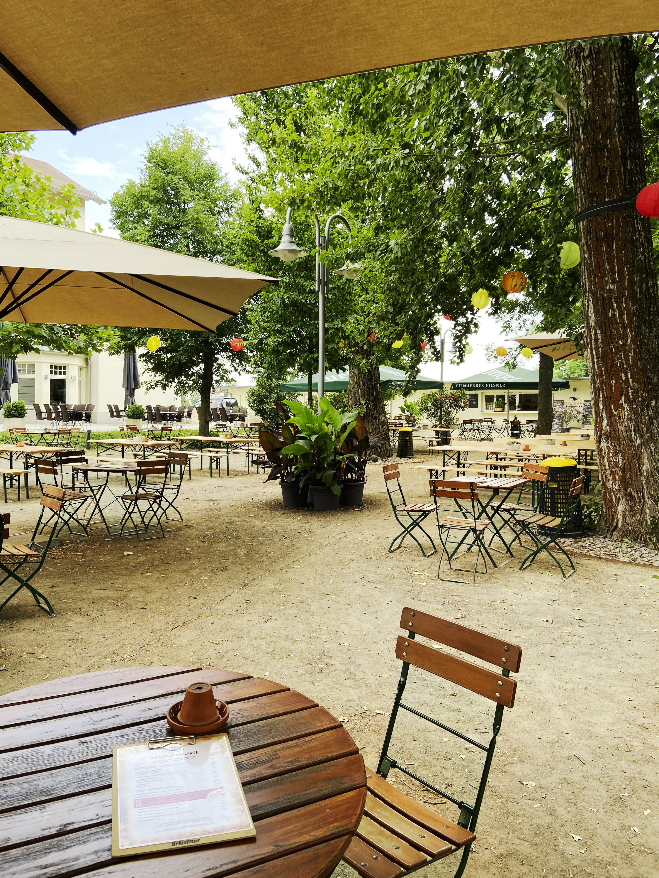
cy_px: 439
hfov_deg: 53.1
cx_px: 330
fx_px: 660
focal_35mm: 26
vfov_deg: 67.3
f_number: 1.8
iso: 32
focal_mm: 4.25
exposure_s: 1/206
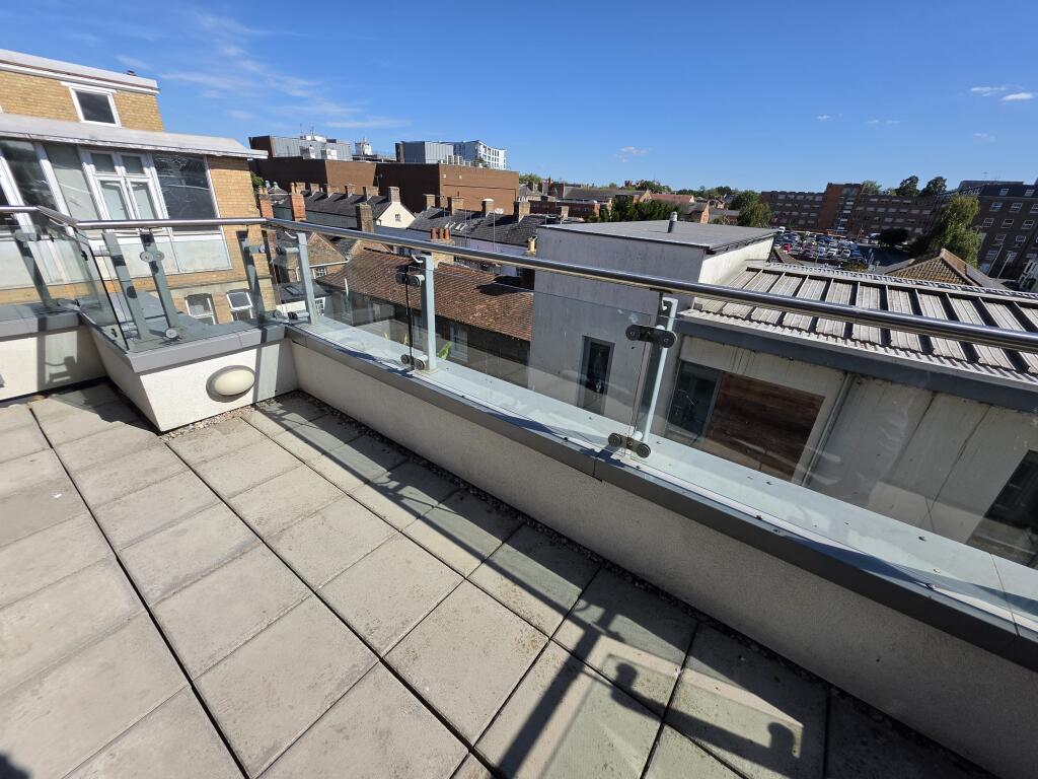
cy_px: 390
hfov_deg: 106.2
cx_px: 519
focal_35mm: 13
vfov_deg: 89.9
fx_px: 390
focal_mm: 2.2
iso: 32
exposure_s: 1/1904
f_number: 1.9
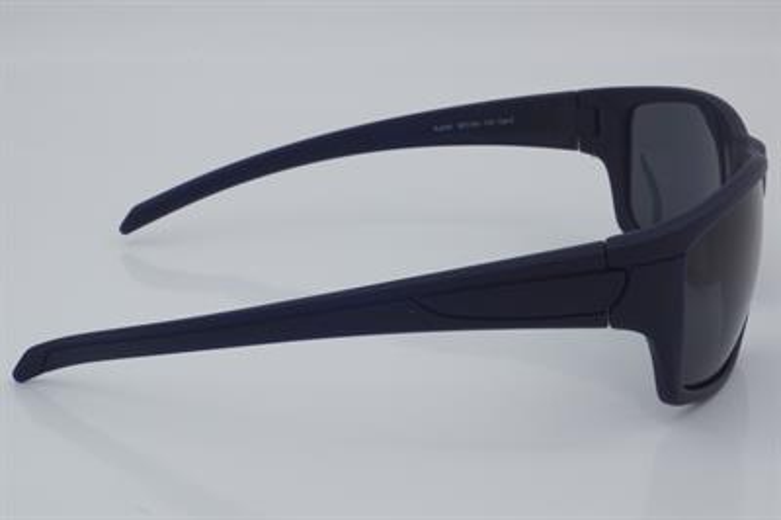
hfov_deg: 27.0
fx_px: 1626
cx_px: 390
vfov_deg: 18.2
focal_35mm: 75
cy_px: 260
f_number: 32
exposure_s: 1/4
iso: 100
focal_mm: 50
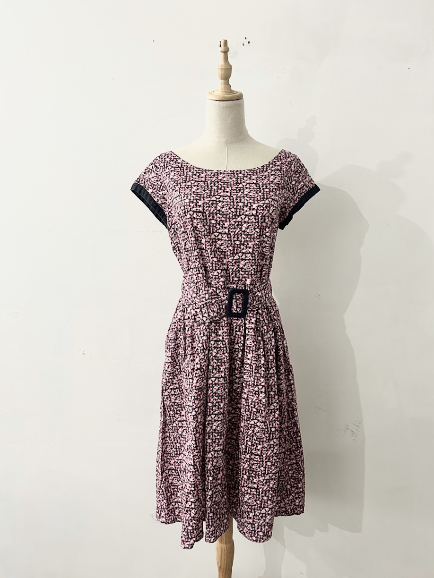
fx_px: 435
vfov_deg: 67.3
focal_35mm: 26
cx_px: 217
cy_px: 289
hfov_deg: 53.1
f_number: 1.5
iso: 250
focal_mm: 5.7
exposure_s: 1/60
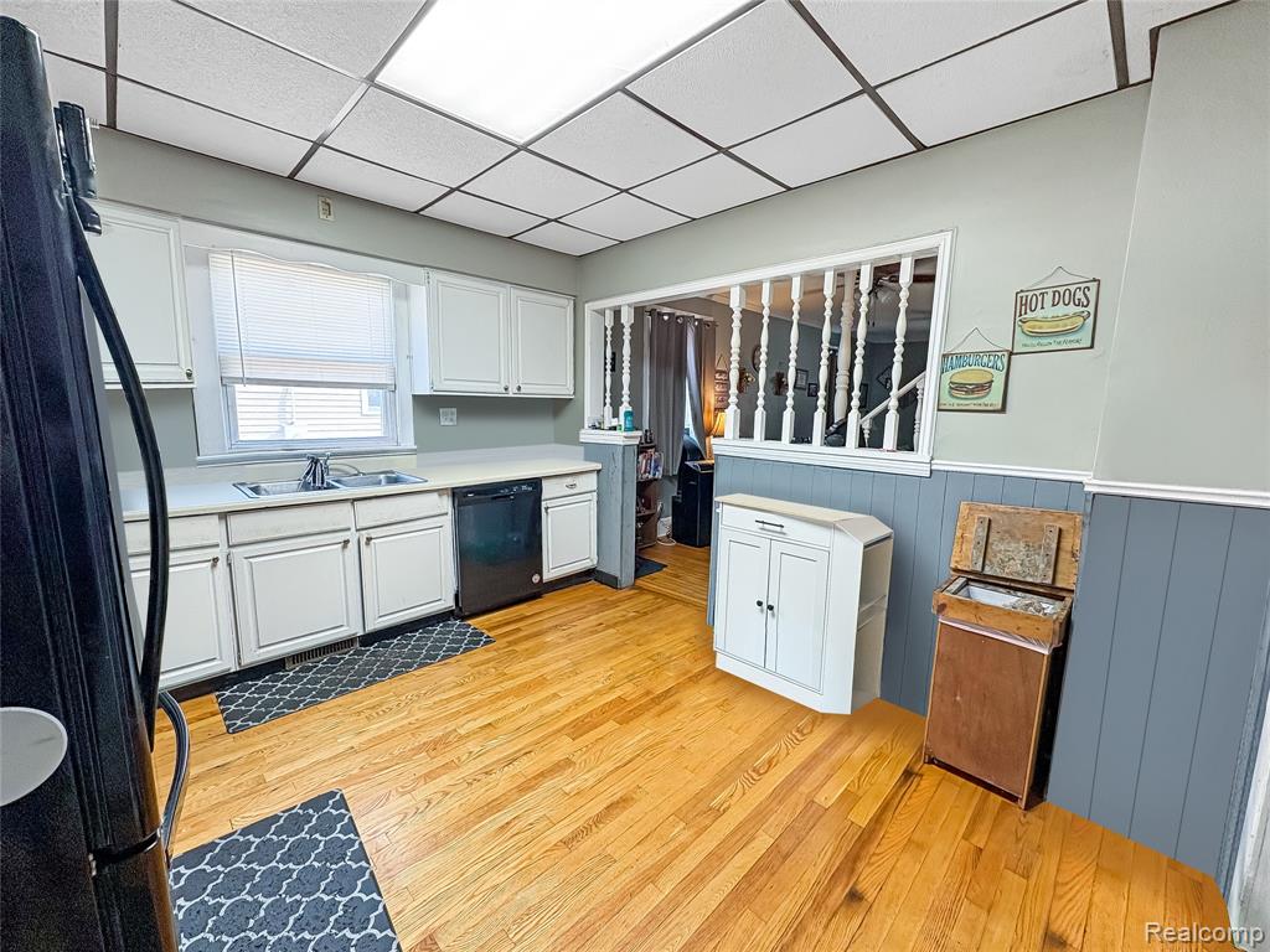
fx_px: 514
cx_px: 635
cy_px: 476
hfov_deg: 102.1
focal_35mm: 14
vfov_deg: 85.7
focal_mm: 2.22
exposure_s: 1/60
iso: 125
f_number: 2.2
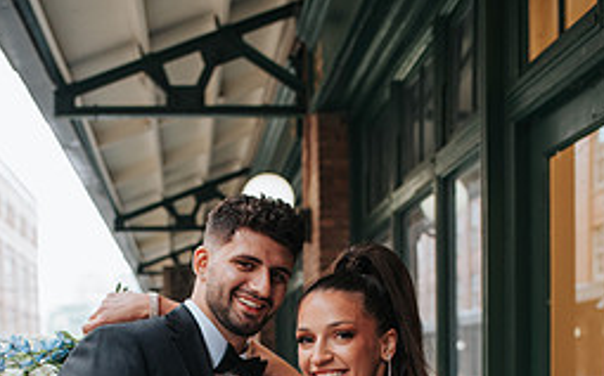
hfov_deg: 32.5
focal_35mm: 63
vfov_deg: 19.3
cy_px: 466
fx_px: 1036
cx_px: 272
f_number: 2.8
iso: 560
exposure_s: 1/125
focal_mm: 35
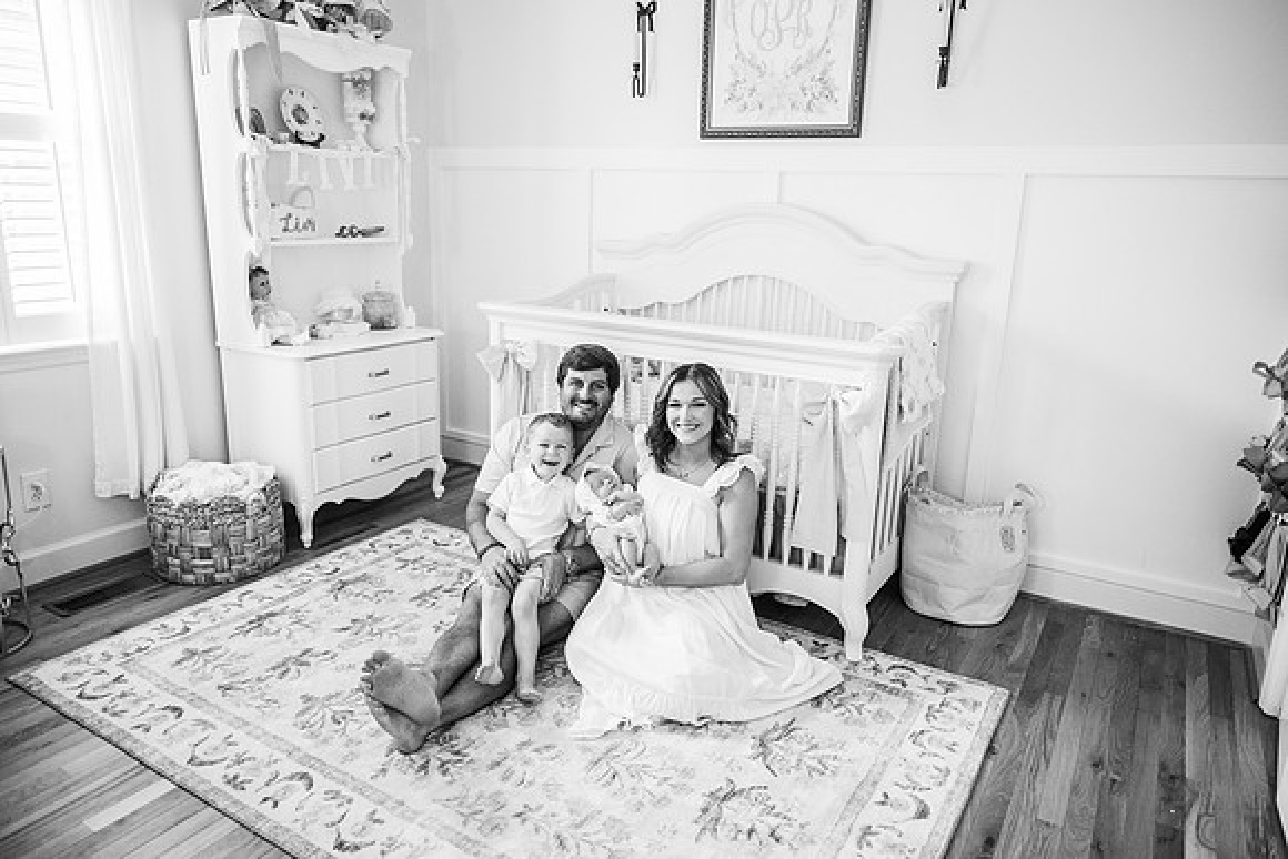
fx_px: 859
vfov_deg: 53.2
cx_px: 644
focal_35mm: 24
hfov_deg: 73.7
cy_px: 430
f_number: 2.8
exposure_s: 1/200
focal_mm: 24
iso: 2000
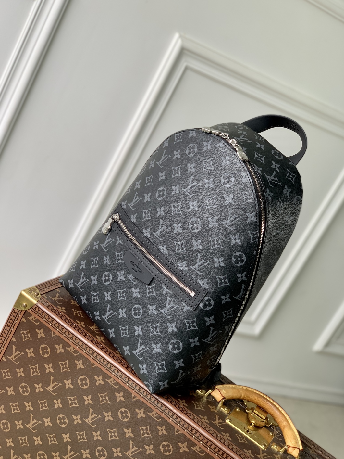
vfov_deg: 36.2
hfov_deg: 27.5
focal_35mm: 53
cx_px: 170
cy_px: 228
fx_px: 702
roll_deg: -29.0
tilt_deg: -18.0
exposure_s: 1/122
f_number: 2.4
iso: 20
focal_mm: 6
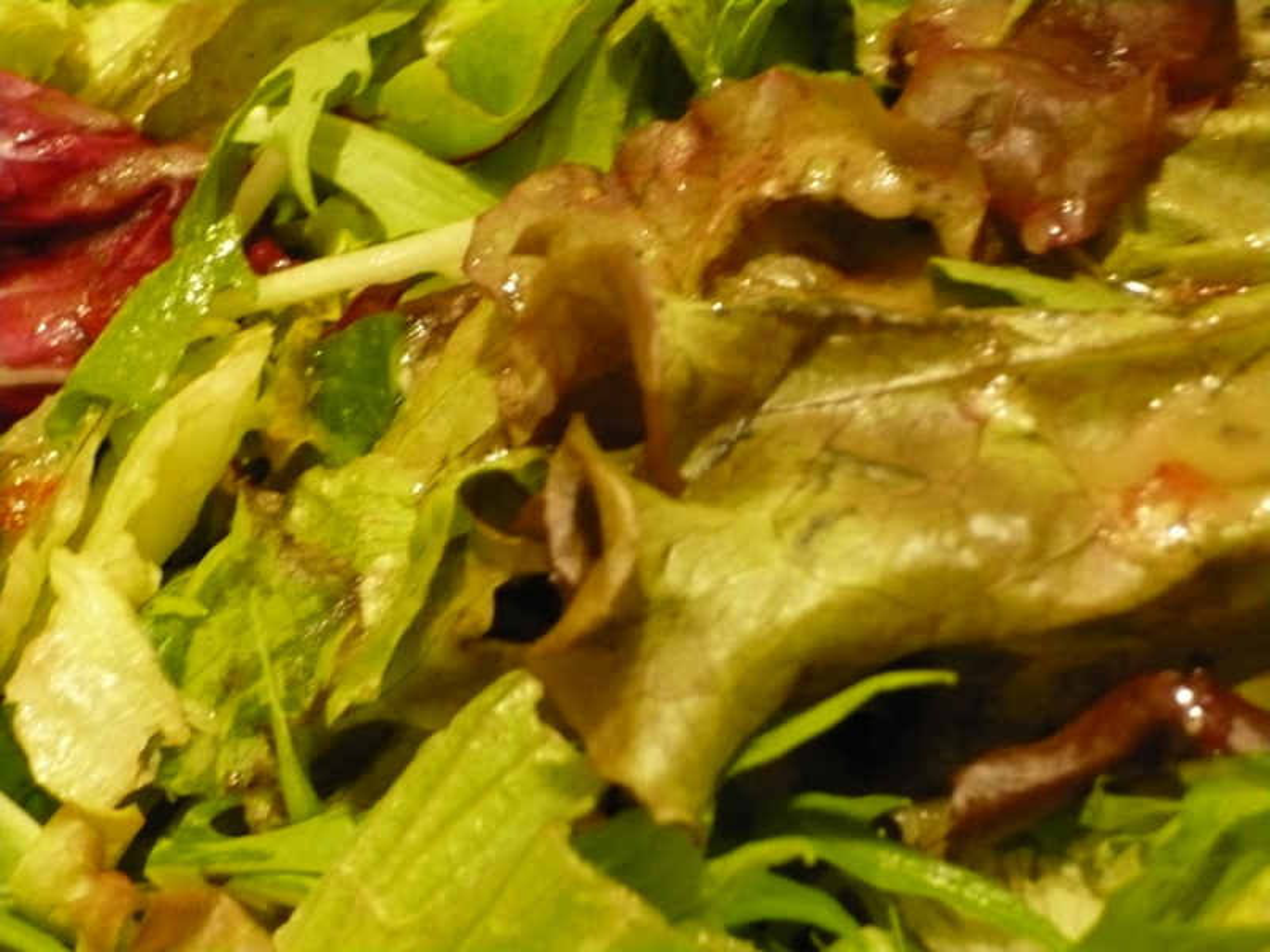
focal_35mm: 105
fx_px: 3852
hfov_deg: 18.7
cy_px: 476
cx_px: 635
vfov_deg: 14.1
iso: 400
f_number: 5
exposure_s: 1/4
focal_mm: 17.4
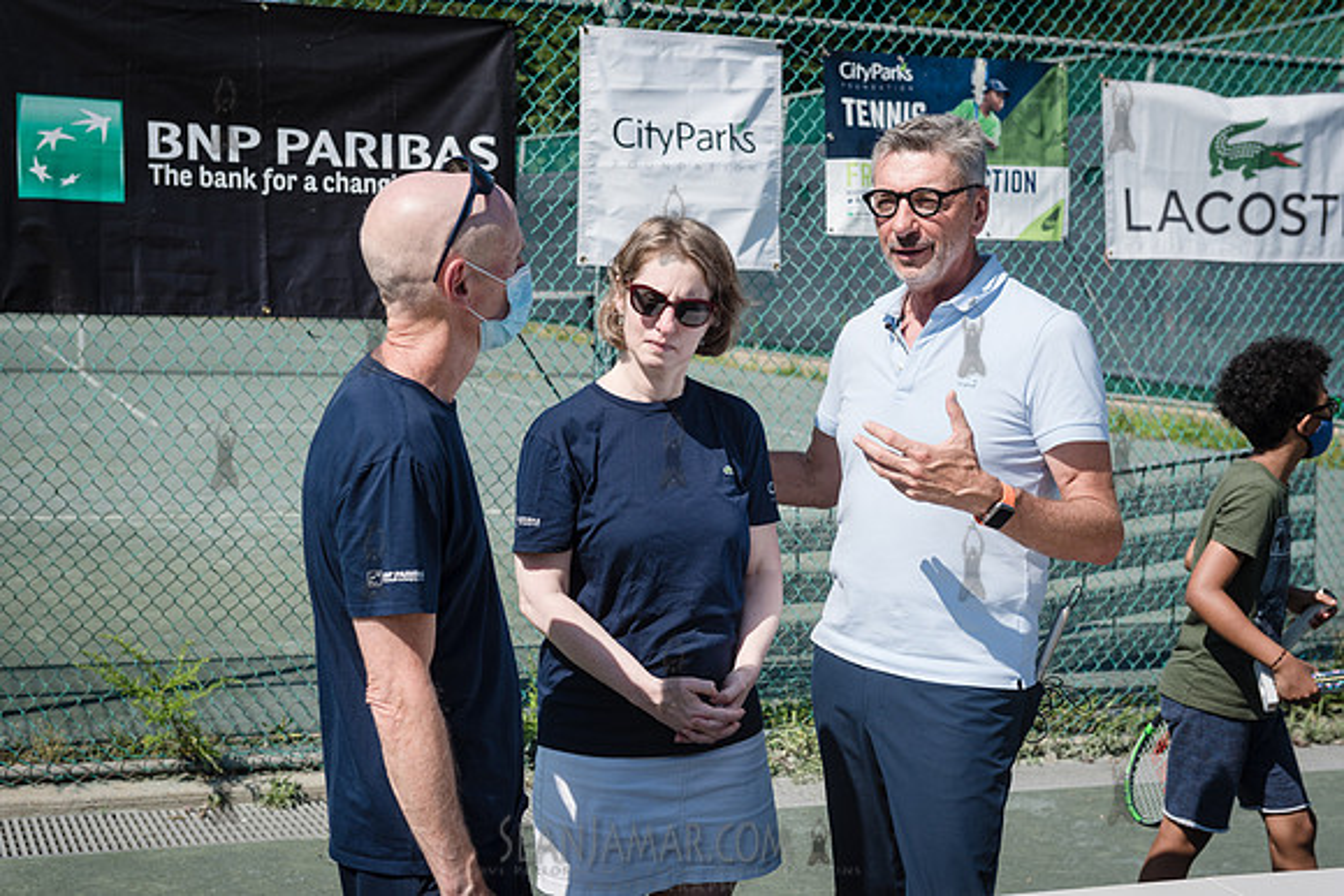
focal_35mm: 55
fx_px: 2054
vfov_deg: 24.6
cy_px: 448
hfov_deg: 36.2
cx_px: 672
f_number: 5.6
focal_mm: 55
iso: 125
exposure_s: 1/800
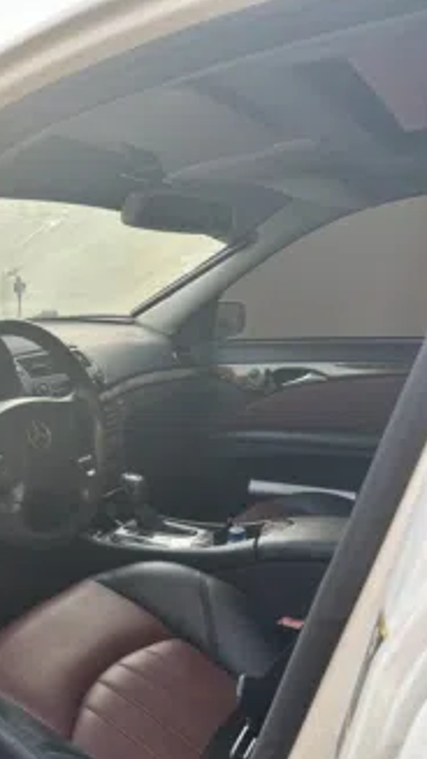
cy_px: 429
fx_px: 644
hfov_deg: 35.6
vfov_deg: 60.8
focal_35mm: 32
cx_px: 93
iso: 125
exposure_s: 1/121
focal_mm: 6.86
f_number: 1.78
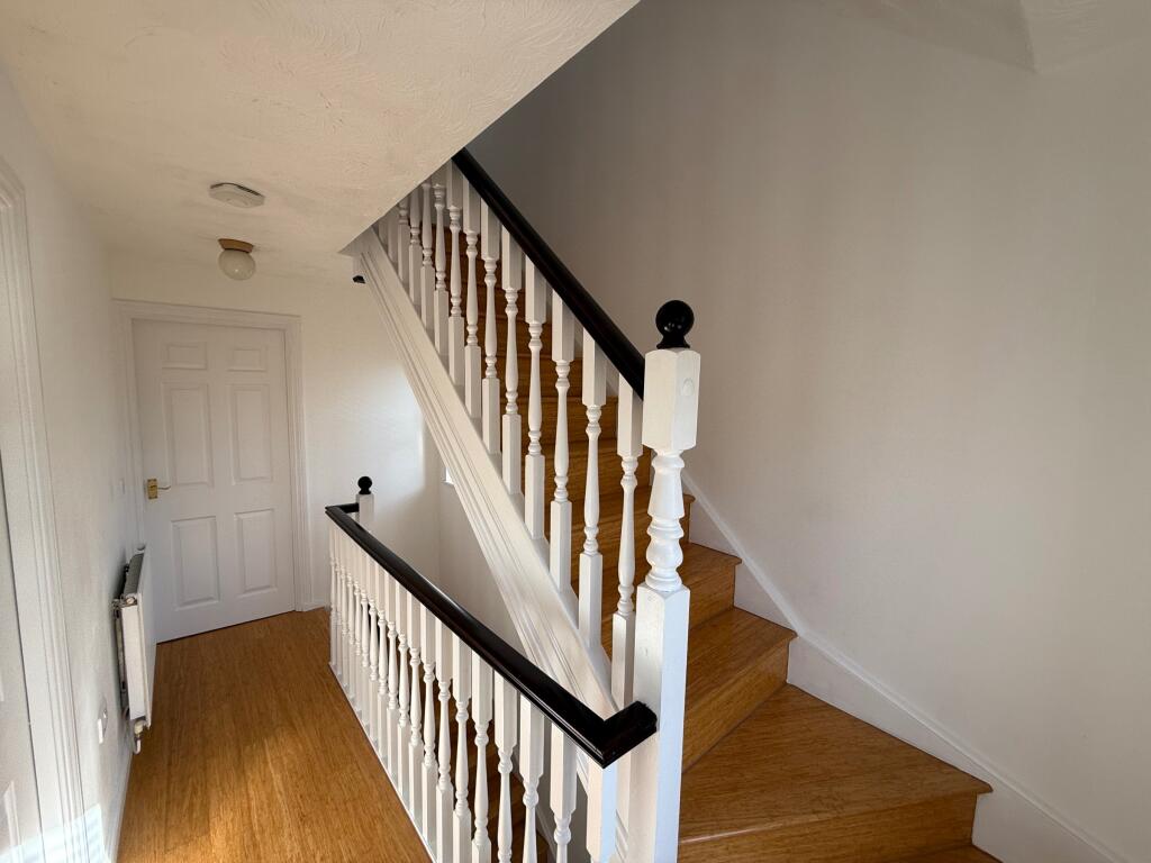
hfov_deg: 102.1
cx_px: 576
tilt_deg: -5.1
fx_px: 466
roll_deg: -0.6
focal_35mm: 14
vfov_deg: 85.7
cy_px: 432
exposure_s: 1/237
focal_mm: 2.22
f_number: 2.2
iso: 50
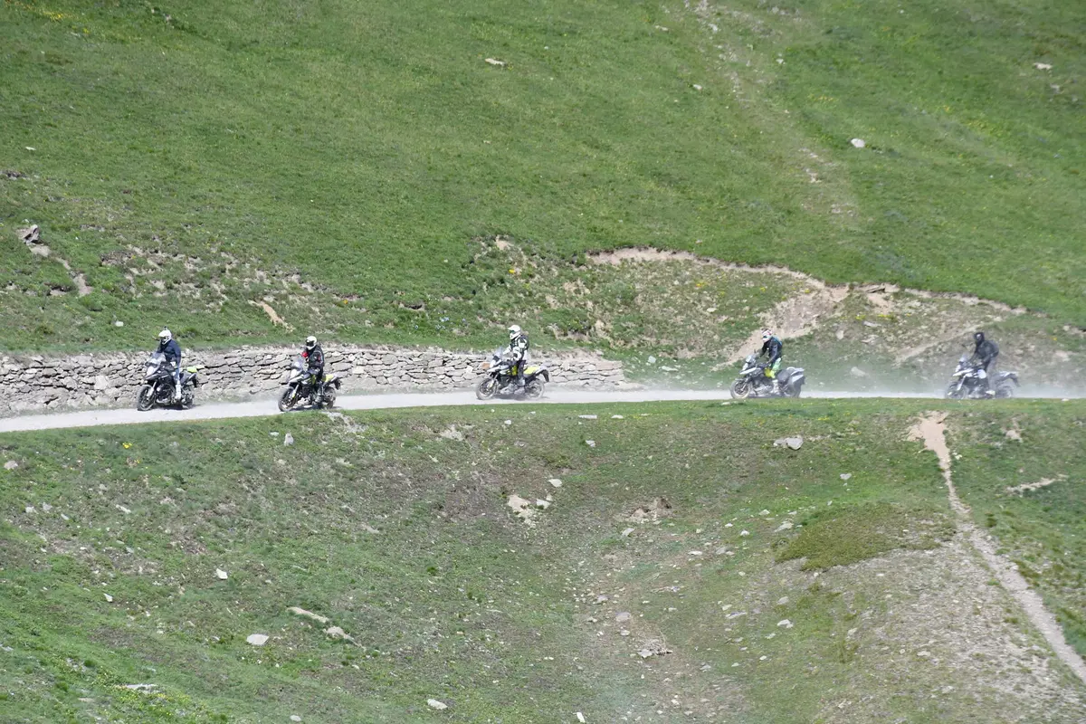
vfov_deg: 7.9
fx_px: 5249
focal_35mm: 174
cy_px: 362
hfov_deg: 11.8
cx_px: 543
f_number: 9
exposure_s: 1/1250
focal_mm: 116
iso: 800
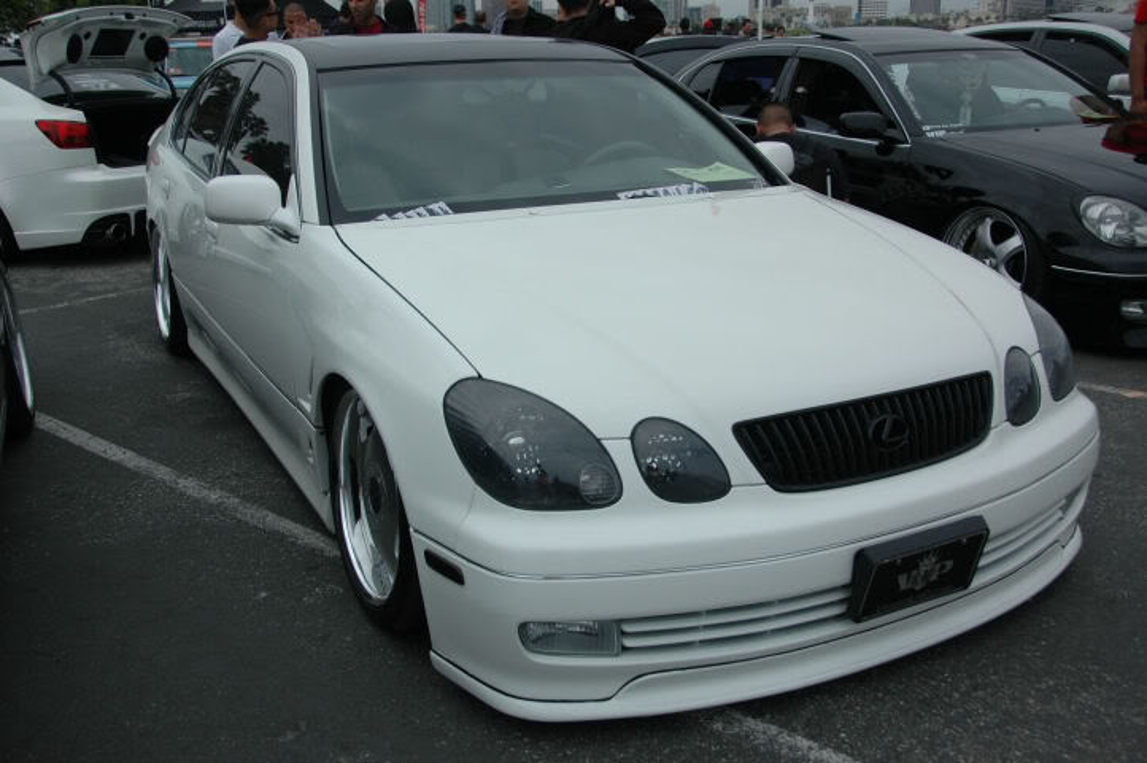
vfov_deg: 39.9
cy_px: 382
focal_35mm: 33
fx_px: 1050
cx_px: 574
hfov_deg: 57.3
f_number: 3.8
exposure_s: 1/3200
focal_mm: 22
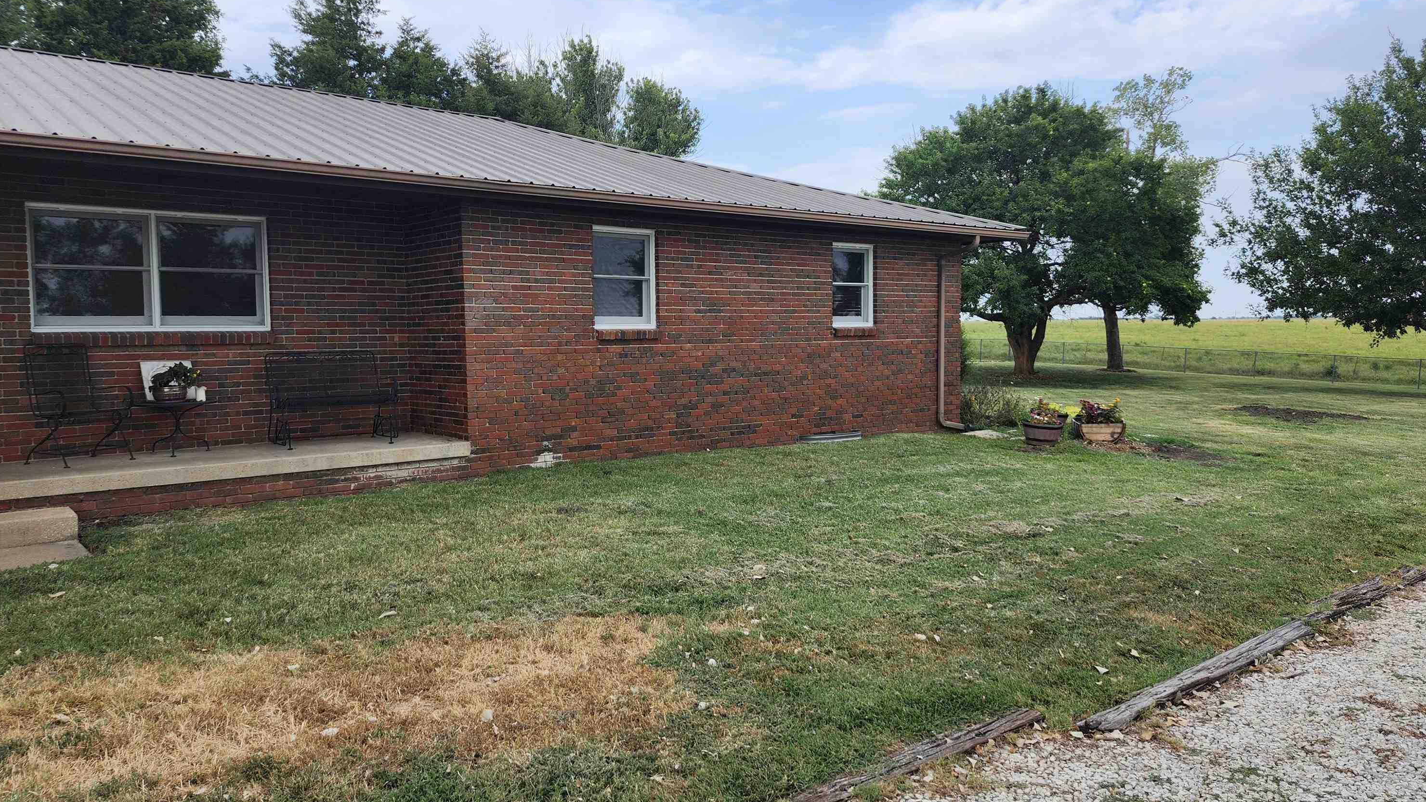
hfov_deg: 71.9
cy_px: 410
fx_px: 983
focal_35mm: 26
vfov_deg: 44.4
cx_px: 697
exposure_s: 1/476
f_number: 1.8
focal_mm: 5.54
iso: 25
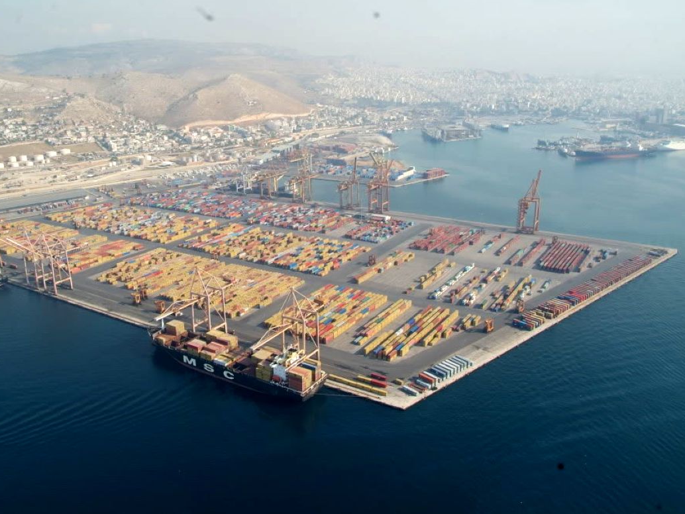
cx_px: 316
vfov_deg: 48.2
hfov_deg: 61.6
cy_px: 252
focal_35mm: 29
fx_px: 574
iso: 100
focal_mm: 17
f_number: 8
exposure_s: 1/250
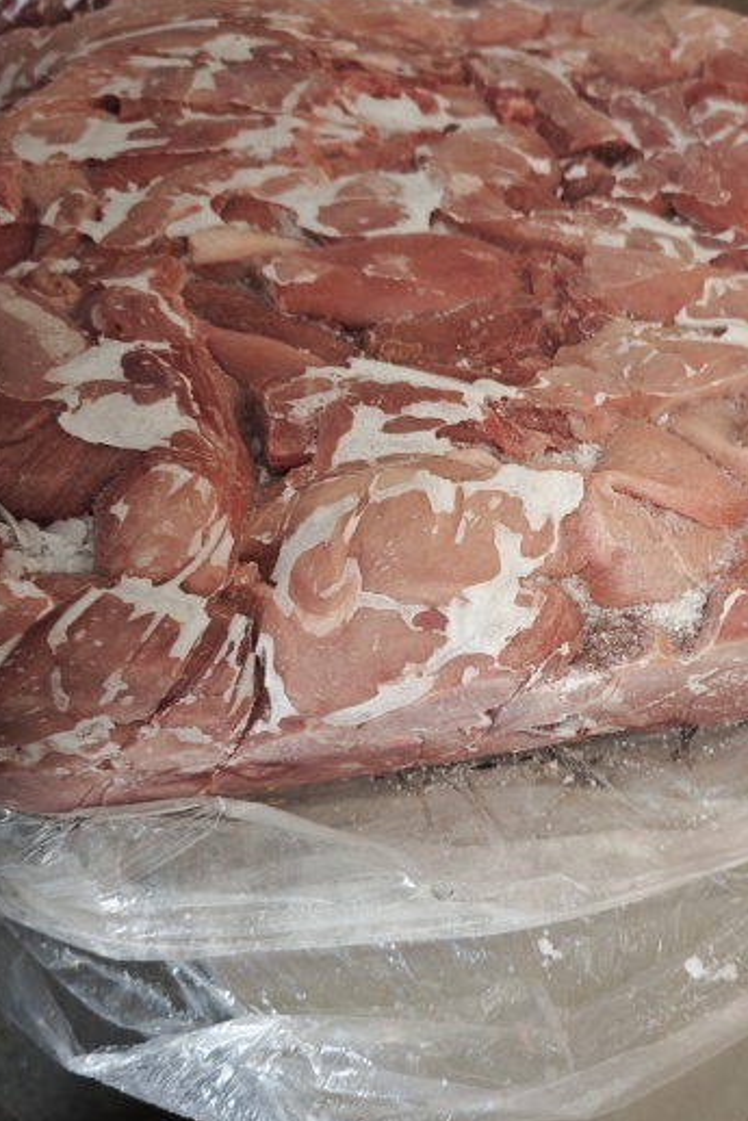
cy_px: 631
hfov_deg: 35.0
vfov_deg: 51.7
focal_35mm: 37
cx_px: 577
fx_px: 1152
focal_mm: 6.55
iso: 400
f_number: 1.62
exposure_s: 1/70.7
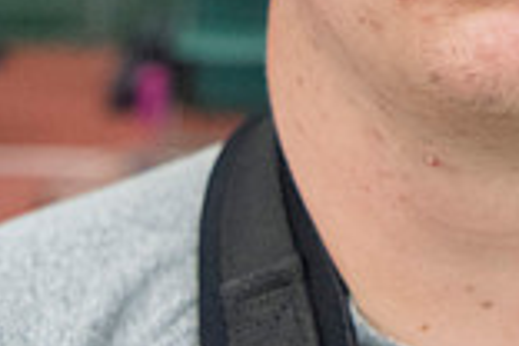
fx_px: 1283
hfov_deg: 21.7
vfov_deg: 14.0
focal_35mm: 89
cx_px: 562
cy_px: -228
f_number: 3.2
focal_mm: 24
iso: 3200
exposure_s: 1/200
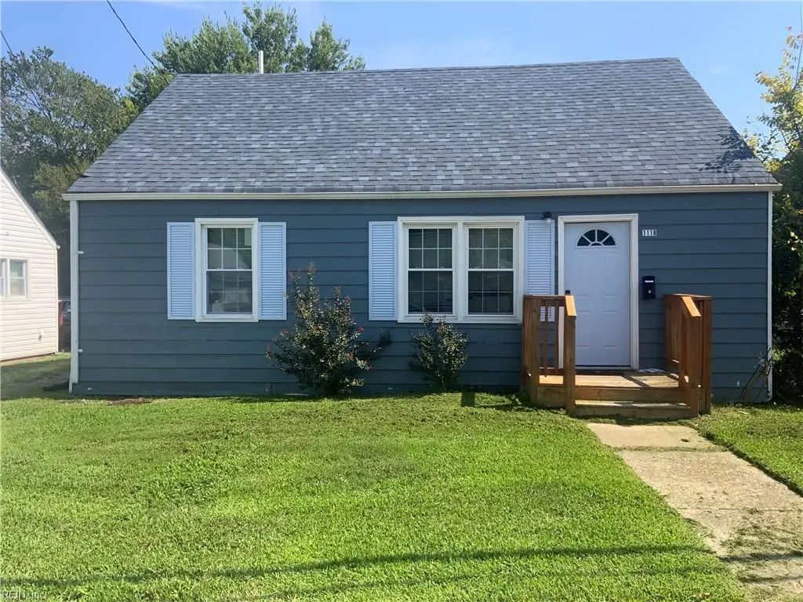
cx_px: 402
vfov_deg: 48.2
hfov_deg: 61.7
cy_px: 301
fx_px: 673
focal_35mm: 29
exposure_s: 1/1221
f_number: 1.8
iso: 16
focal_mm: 3
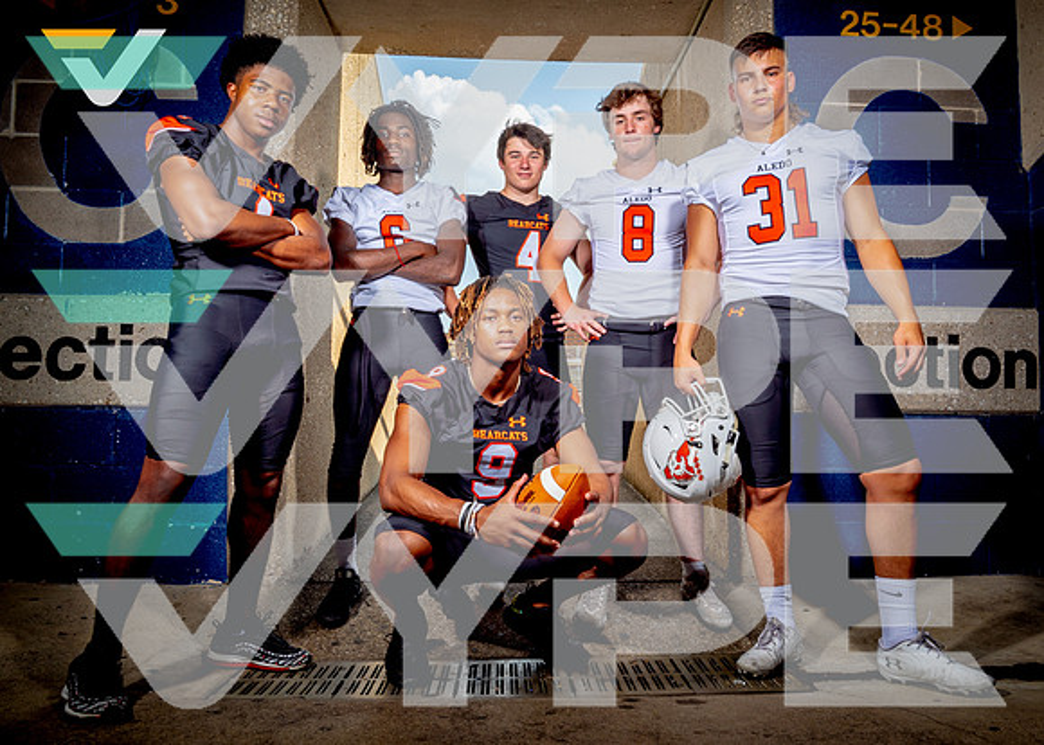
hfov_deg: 68.8
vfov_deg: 52.1
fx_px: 762
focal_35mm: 26
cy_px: 381
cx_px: 546
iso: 100
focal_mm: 24
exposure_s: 1/125
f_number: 11
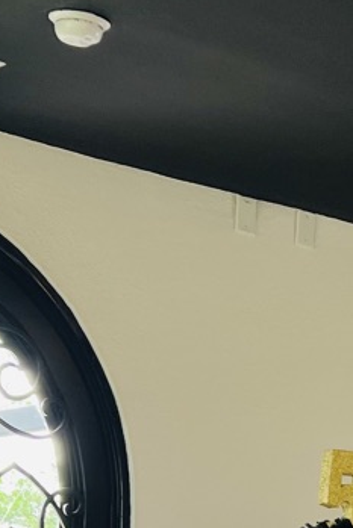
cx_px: 280
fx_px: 1366
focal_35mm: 93
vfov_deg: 20.9
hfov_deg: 14.6
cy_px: 567
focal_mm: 5.7
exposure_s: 1/60
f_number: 1.5
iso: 64
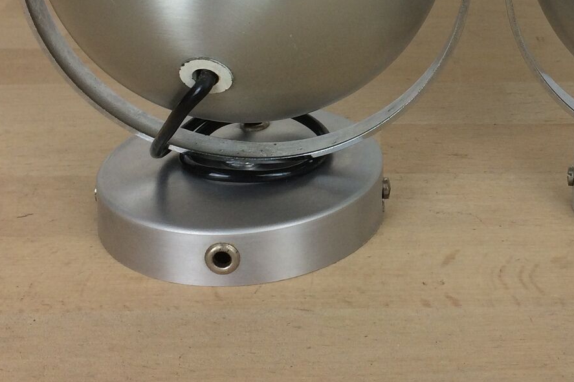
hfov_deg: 29.2
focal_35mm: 68
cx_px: 436
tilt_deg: -17.0
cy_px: -6
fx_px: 1084
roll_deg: -0.9
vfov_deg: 19.4
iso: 50
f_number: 2.2
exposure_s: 1/100
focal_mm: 4.15
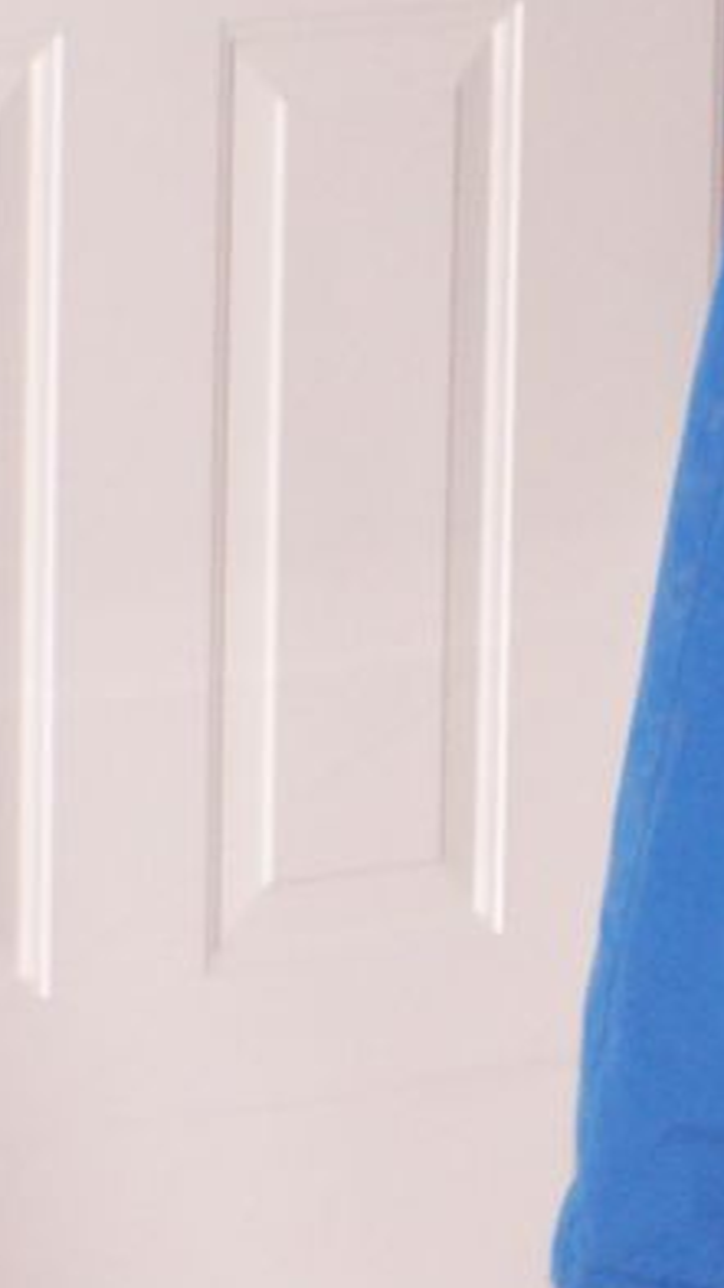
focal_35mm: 324
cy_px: 406
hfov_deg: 3.7
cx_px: 1612
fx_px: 11060
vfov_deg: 6.7
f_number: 3.2
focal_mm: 19.4
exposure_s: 1/90
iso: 140
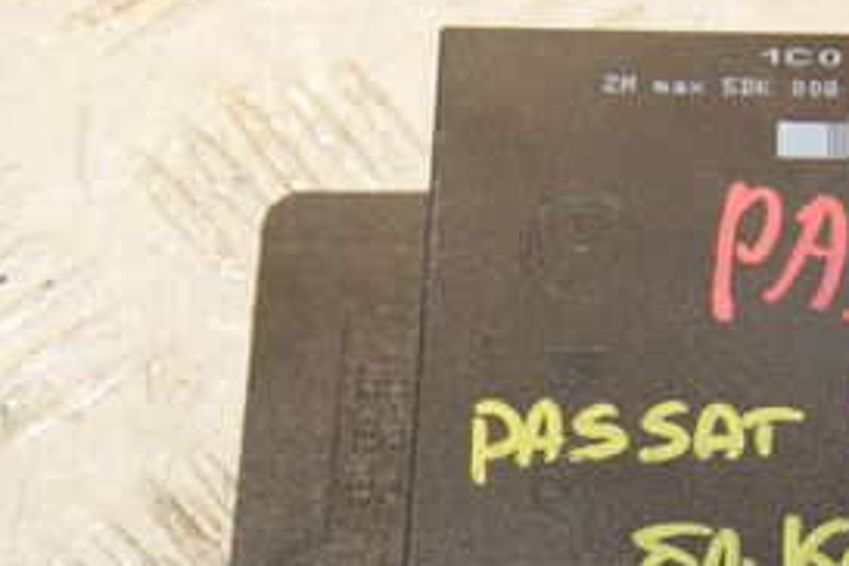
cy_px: 494
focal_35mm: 158
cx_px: 942
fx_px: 3730
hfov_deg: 12.7
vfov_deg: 8.7
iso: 1600
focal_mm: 45
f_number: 7.1
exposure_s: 1/200
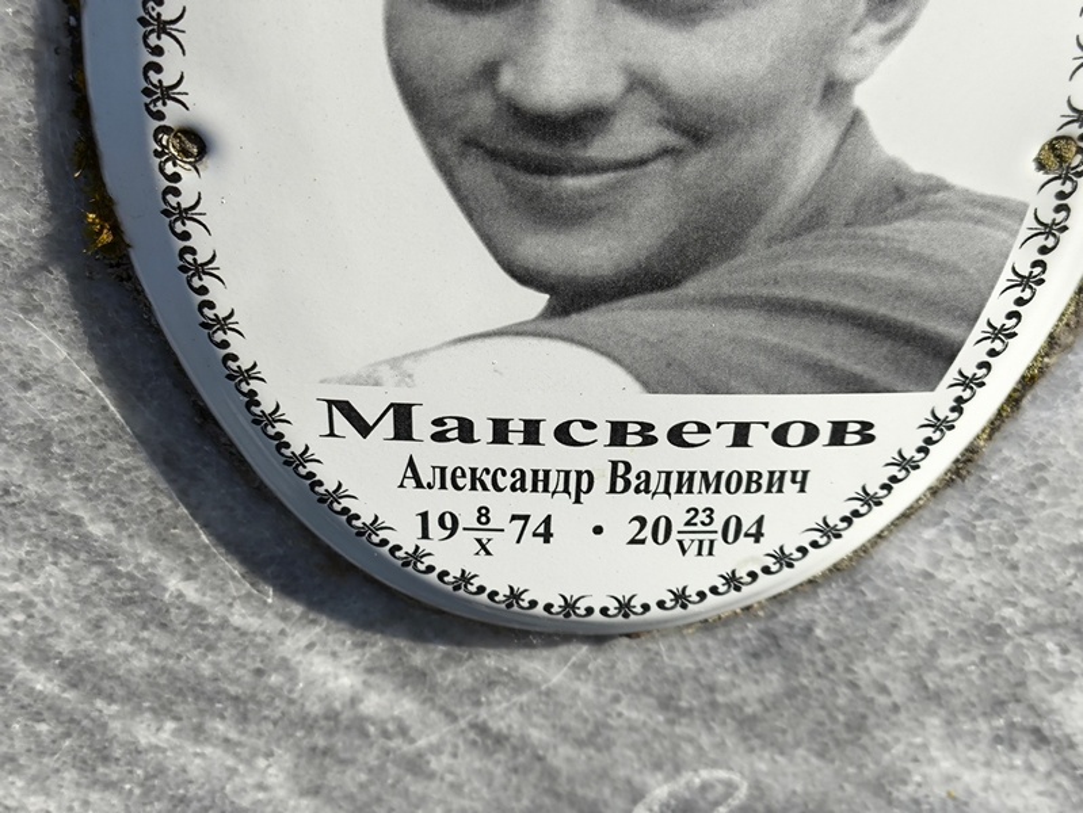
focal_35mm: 50
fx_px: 1565
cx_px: 542
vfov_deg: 29.1
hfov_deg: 38.2
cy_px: 406
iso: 50
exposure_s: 1/983
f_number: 1.7
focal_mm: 4.71
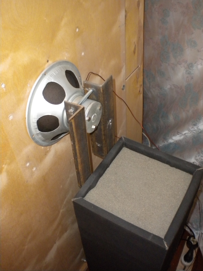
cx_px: 102
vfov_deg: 52.6
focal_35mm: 35
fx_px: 274
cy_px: 136
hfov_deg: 40.7
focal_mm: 6.3
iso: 400
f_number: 4.6
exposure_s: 1/30
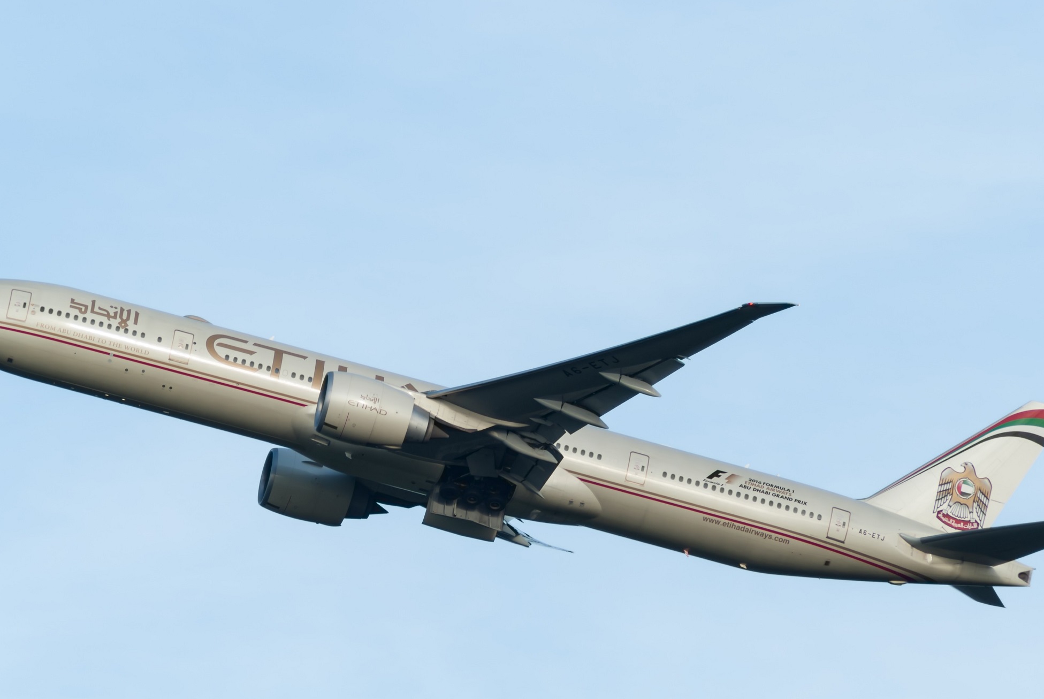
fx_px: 8536
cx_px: 511
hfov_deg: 7.0
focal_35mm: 294
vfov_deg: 4.7
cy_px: 409
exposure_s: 1/250
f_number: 6.3
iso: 100
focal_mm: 160
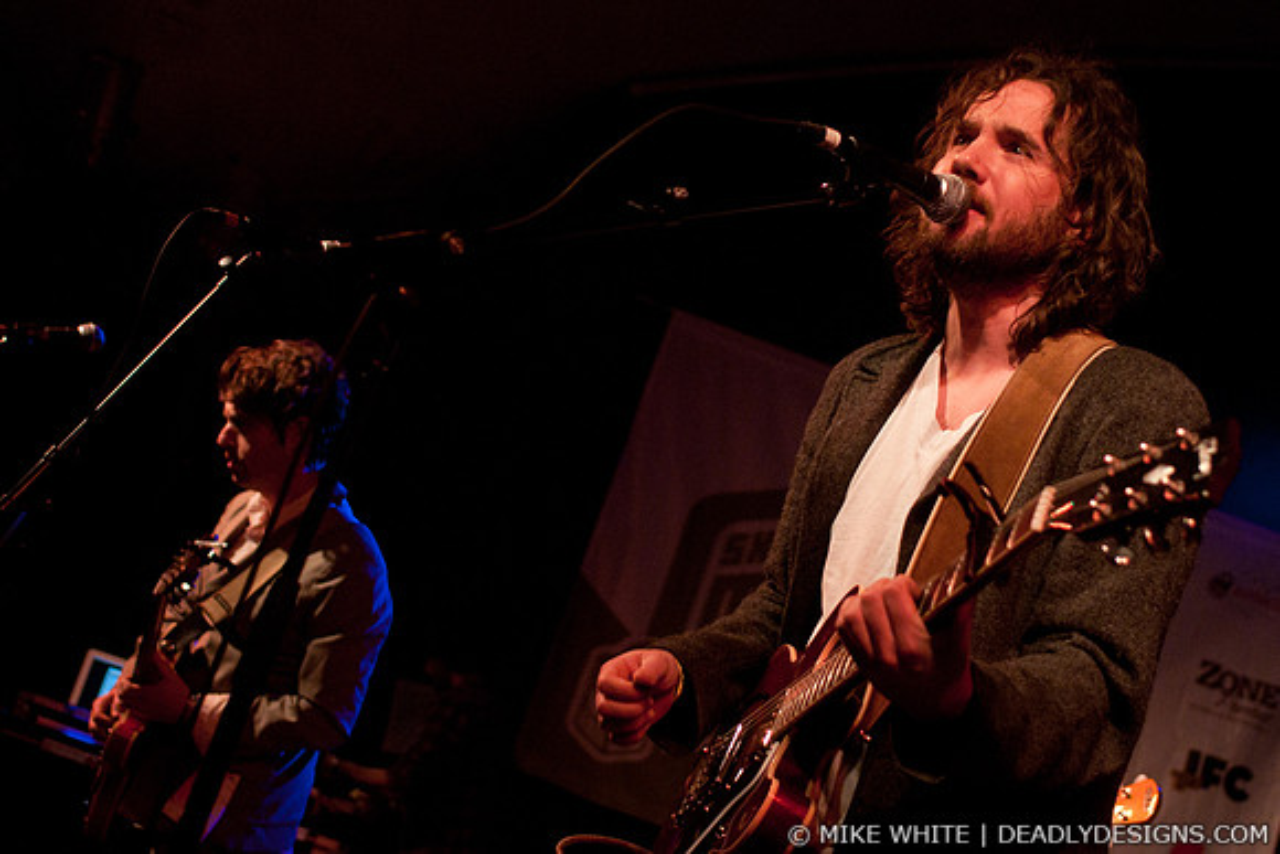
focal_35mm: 52
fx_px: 1867
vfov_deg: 25.8
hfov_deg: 37.8
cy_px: 427
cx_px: 640
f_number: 2.8
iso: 1250
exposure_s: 1/160
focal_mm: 35
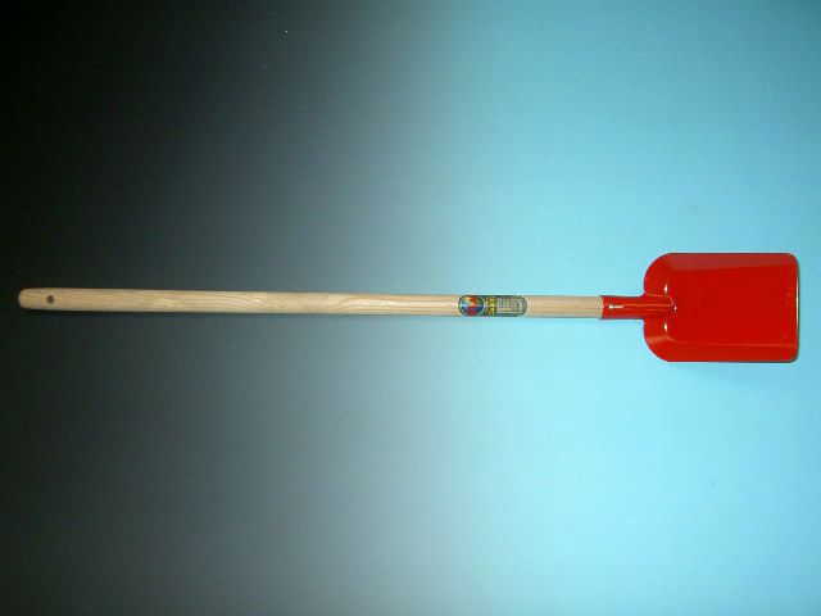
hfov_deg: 54.0
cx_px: 410
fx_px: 806
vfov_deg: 41.8
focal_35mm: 34
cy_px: 308
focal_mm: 5.6
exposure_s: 1/60
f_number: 2.8
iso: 200
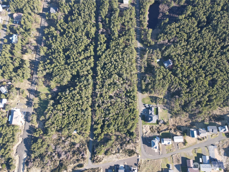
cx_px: 114
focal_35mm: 24
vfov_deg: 56.8
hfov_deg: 71.6
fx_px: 159
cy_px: 86
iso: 100
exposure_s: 1/90
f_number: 2.8
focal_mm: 4.5
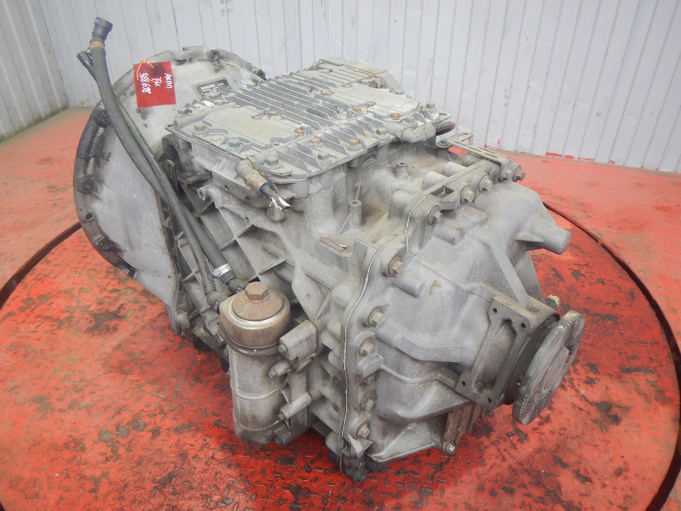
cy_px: 256
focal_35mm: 28
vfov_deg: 49.7
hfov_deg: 63.4
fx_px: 551
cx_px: 340
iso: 250
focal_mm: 5
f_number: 3.9
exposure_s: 1/30
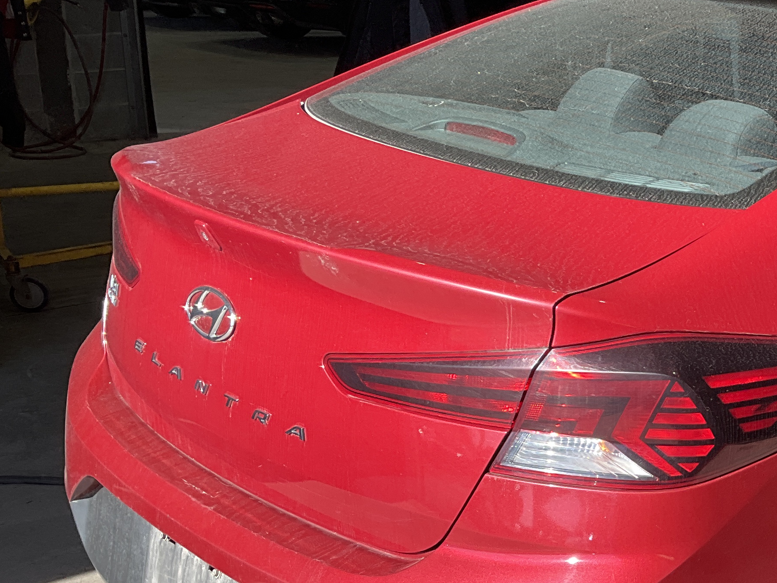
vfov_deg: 22.4
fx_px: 1459
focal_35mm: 65
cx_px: 827
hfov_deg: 27.6
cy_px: 414
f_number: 1.8
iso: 25
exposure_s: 1/383
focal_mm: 3
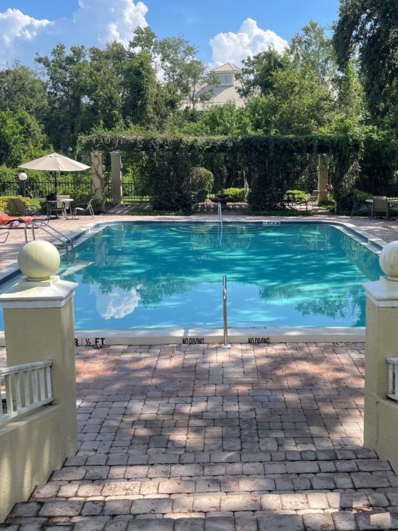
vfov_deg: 48.9
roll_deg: -0.4
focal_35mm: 38
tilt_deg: -9.6
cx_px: 249
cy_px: 244
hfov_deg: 37.5
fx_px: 582
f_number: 1.6
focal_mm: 4.2
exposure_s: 1/2020
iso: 32
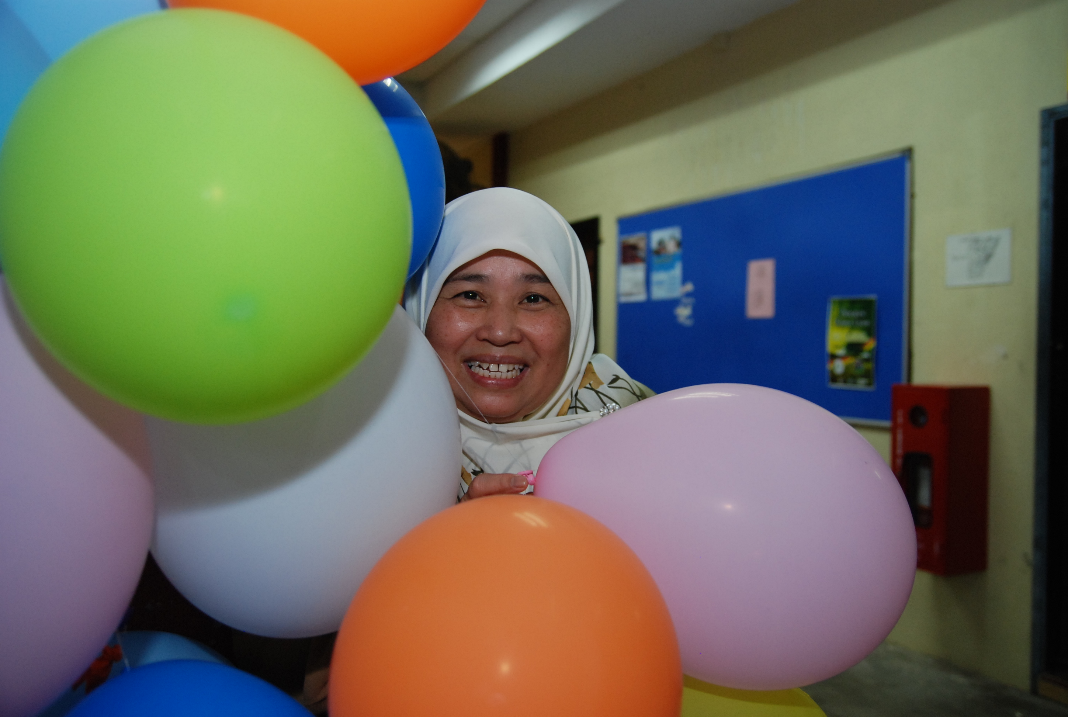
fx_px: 892
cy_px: 358
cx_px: 534
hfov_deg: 61.8
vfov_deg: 43.8
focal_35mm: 30
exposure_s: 1/80
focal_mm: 20
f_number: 2.8
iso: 500
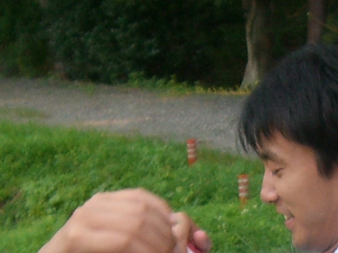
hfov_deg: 11.3
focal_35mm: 172
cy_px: 374
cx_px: 400
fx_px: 1680
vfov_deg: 8.5
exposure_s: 1/160
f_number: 2.7
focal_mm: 6.2
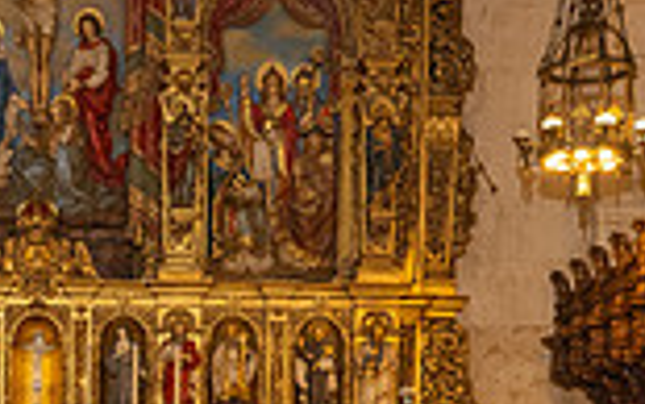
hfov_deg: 18.5
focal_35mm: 110
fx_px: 1934
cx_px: 13
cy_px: 729
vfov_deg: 11.1
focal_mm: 25
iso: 1000
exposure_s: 1/200
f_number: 2.8
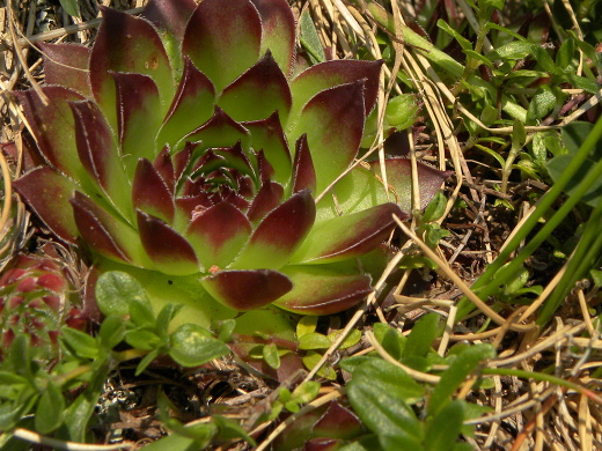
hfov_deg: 24.4
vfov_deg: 18.3
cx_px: 288
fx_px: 1391
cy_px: 123
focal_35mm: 80
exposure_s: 1/640
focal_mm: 9.2
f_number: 5.6
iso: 100
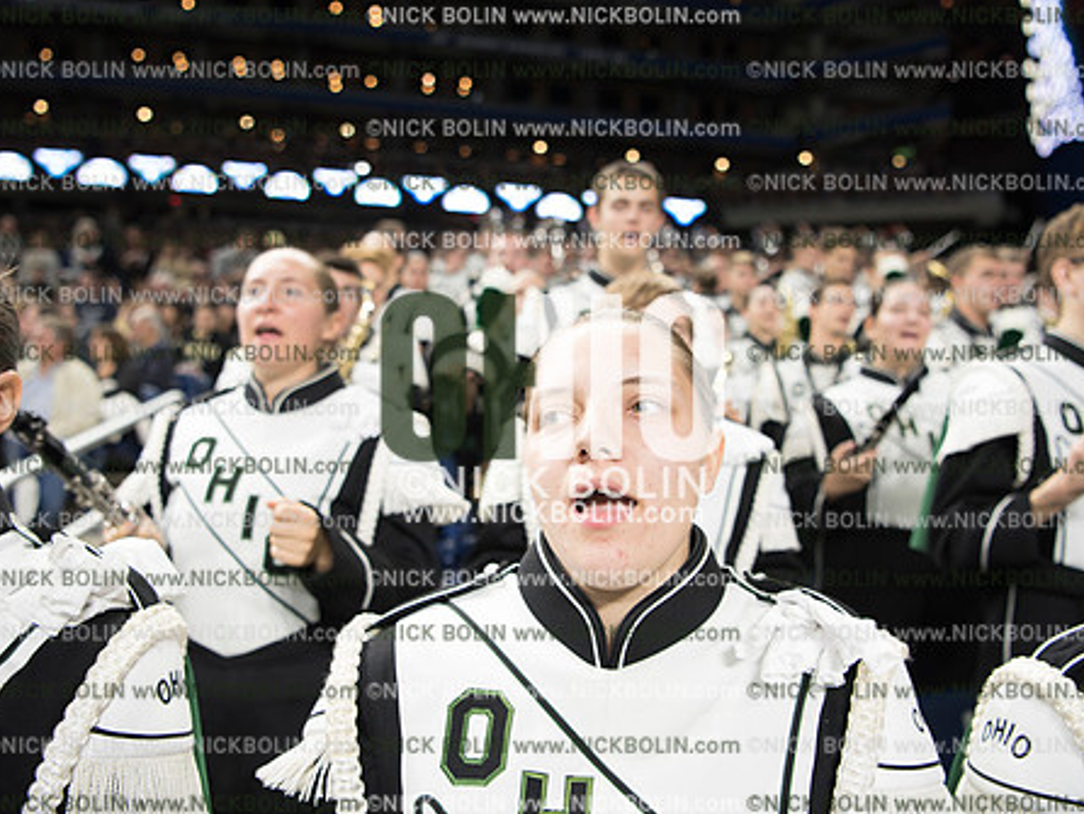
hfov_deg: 59.9
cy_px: 409
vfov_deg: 46.8
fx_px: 940
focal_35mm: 30
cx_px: 552
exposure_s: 1/320
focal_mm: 24
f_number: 2.8
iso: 1250
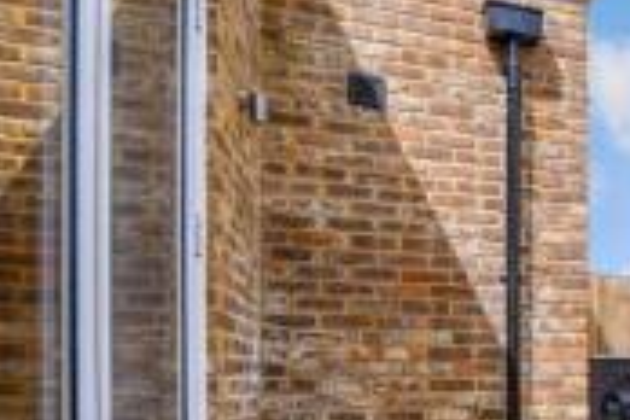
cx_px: 742
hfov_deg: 37.1
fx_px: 717
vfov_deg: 31.3
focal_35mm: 41
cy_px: 368
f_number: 8
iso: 160
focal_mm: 10
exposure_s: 1/500
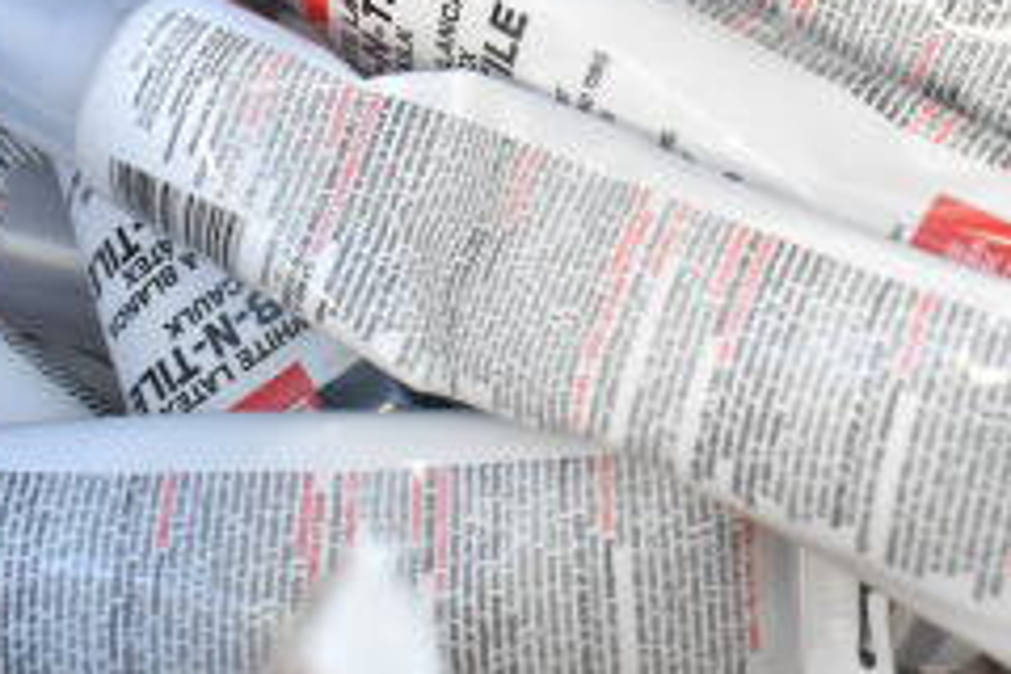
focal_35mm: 84
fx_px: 2359
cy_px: -112
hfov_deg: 24.1
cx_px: 687
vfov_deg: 15.7
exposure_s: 1/60
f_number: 3.8
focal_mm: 22
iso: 1600
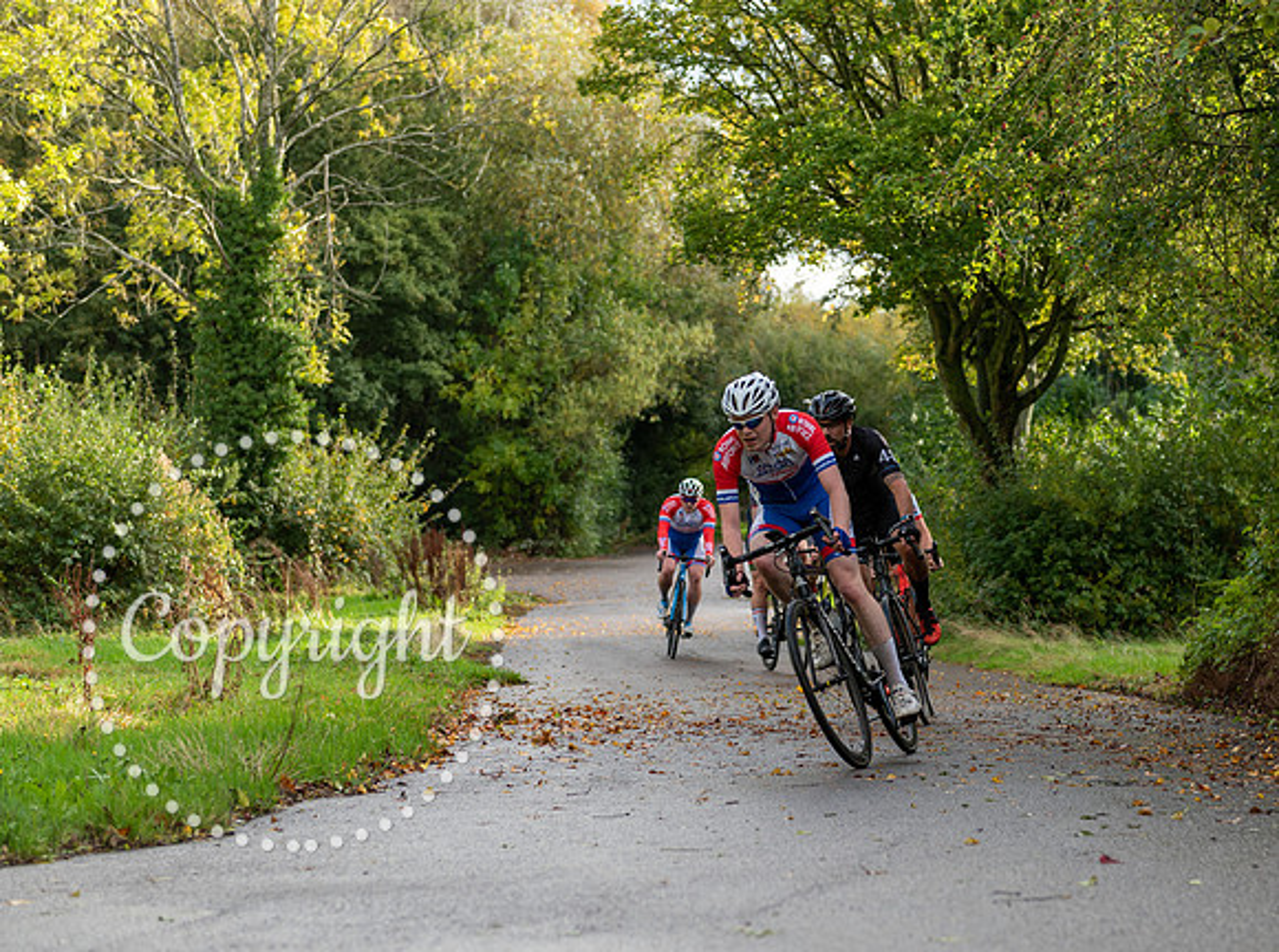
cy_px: 503
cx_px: 776
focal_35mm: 78
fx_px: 2887
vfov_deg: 18.7
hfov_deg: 24.9
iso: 200
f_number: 3.2
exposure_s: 1/500
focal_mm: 62
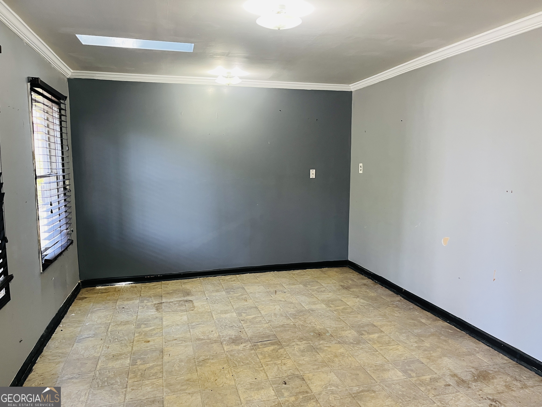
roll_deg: +0.0
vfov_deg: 53.1
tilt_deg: -6.9
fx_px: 407
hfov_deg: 67.3
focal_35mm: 26
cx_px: 271
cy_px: 204
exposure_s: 1/60
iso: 160
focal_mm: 5.1
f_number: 1.6
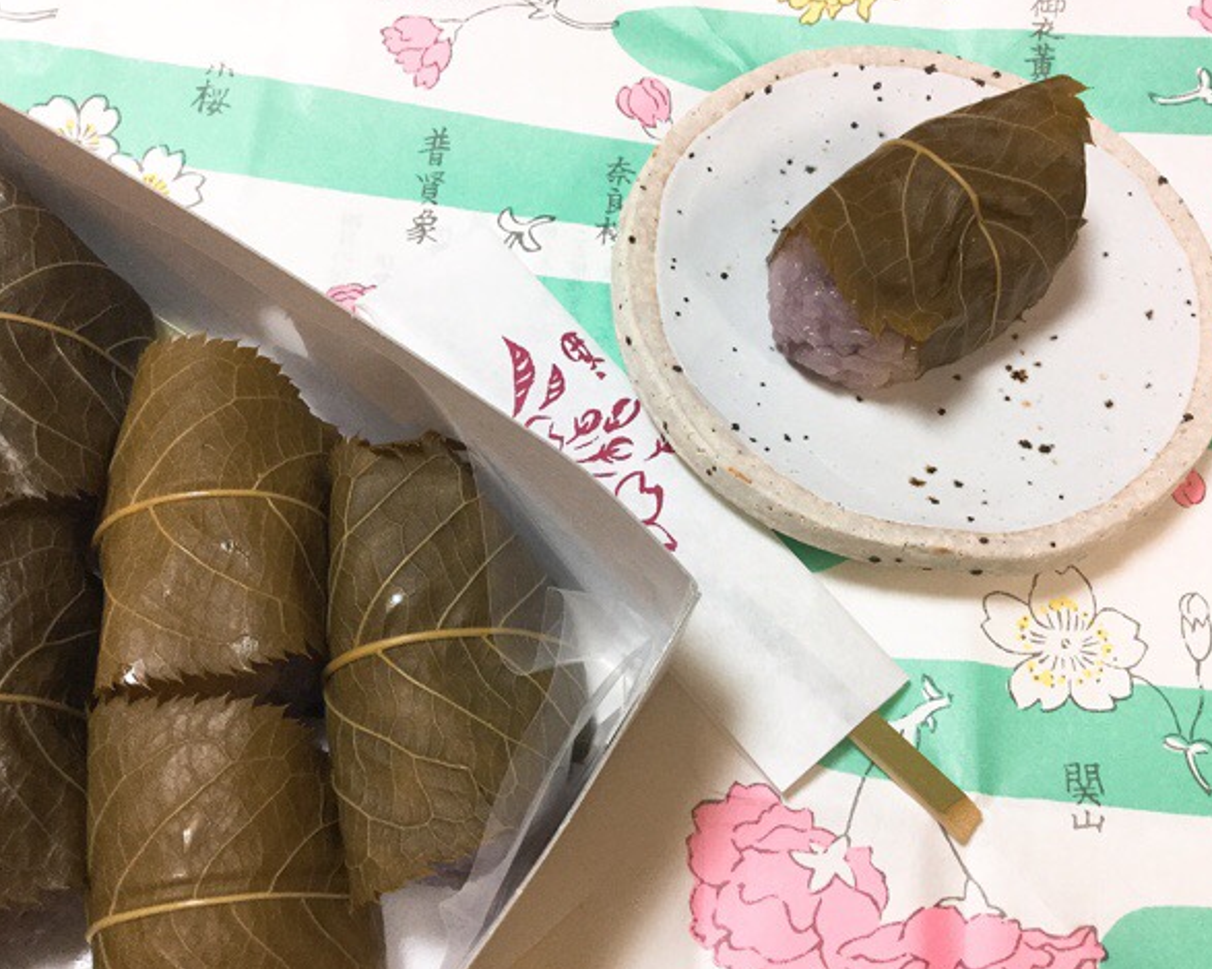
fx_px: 1183
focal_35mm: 33
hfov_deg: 54.2
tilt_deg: -65.2
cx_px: 611
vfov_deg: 44.5
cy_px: 483
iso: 80
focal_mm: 3.3
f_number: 2.4
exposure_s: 1/30
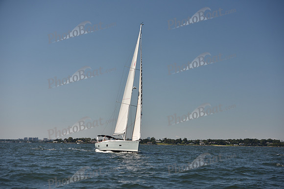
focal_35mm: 70
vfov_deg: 19.5
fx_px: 552
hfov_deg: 28.8
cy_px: 94
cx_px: 142
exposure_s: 1/1600
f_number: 4
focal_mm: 70
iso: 250
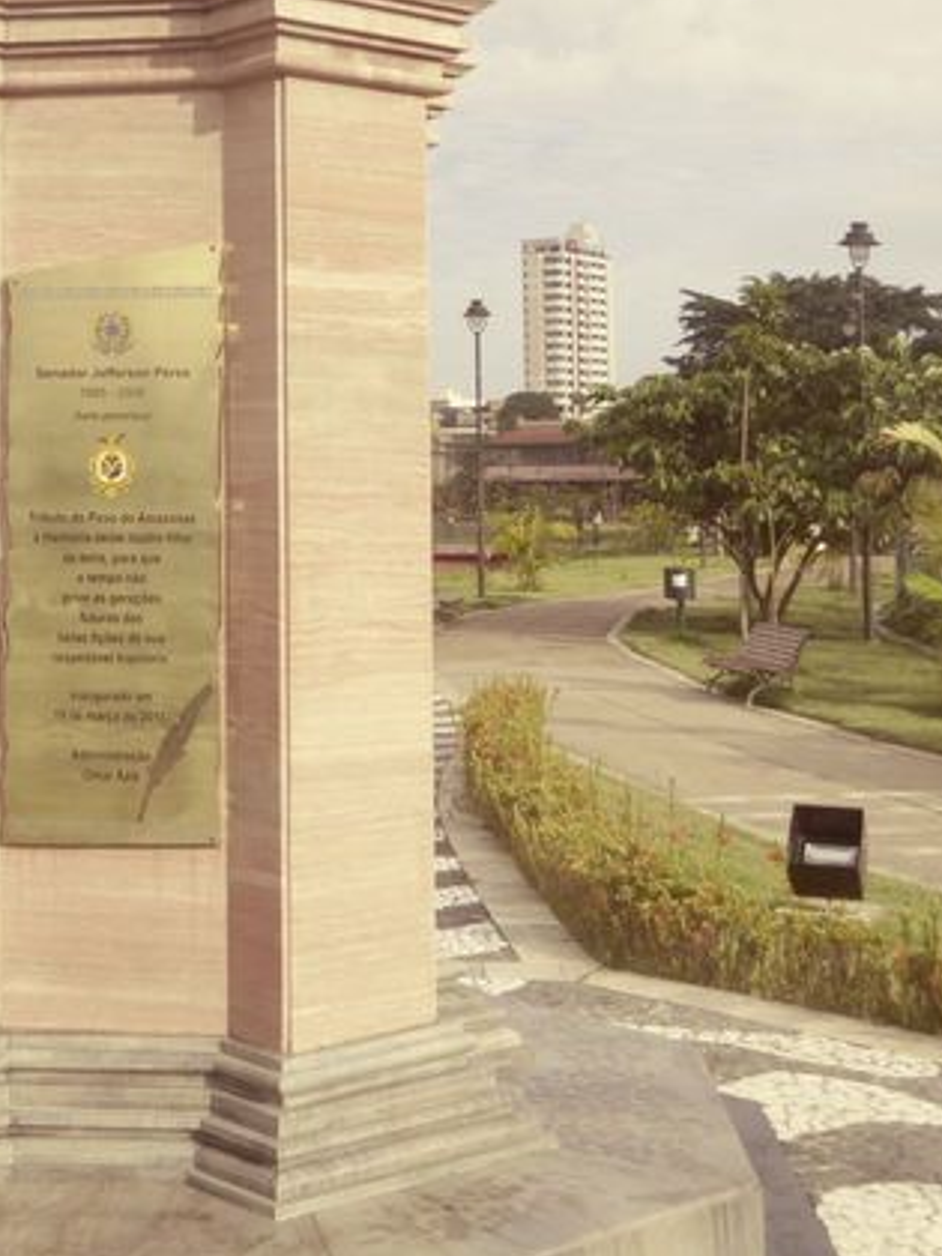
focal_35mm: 59
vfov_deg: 32.2
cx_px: 212
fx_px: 2141
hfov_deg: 24.5
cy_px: 335
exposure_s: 1/1000
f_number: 3.5
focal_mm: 5.4
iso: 80
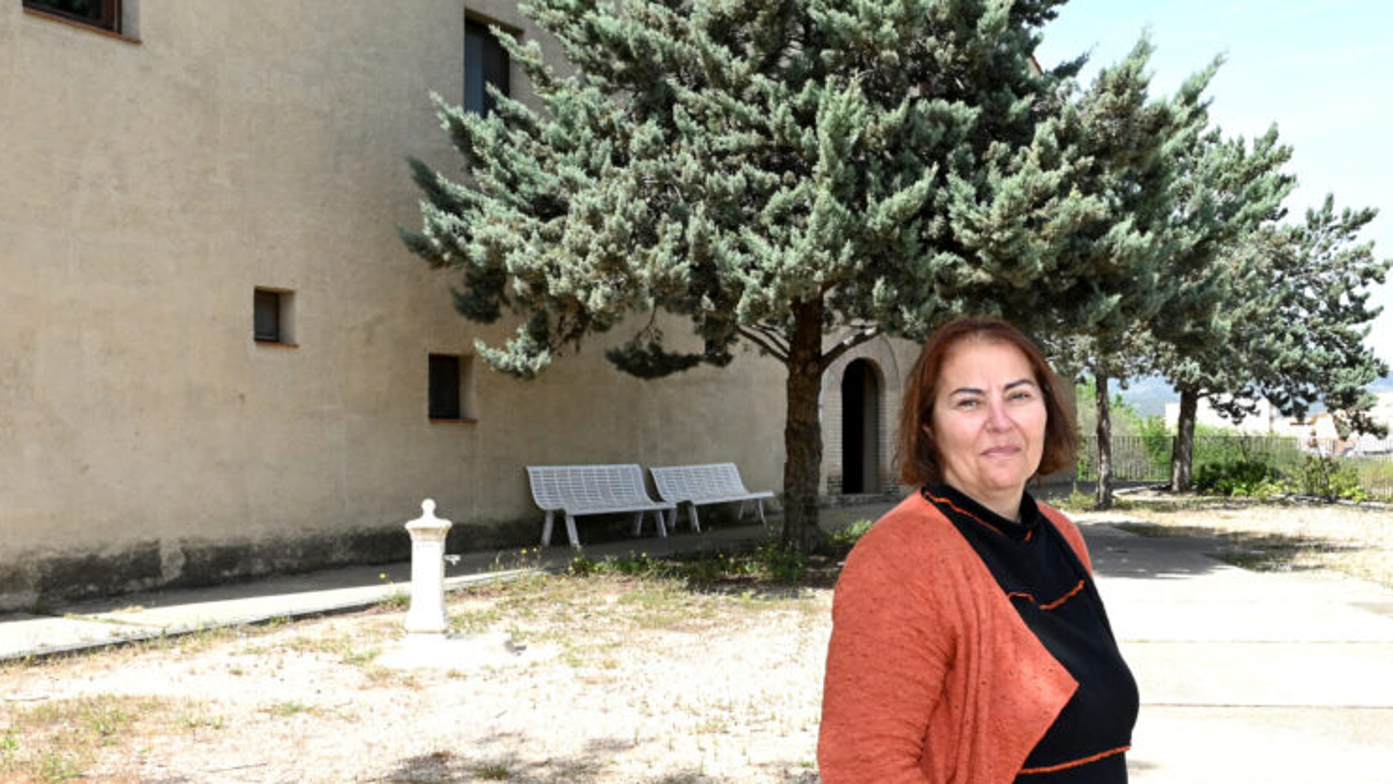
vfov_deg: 30.4
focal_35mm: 39
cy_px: 445
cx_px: 902
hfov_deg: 50.9
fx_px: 1441
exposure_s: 1/200
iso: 400
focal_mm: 24
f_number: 14
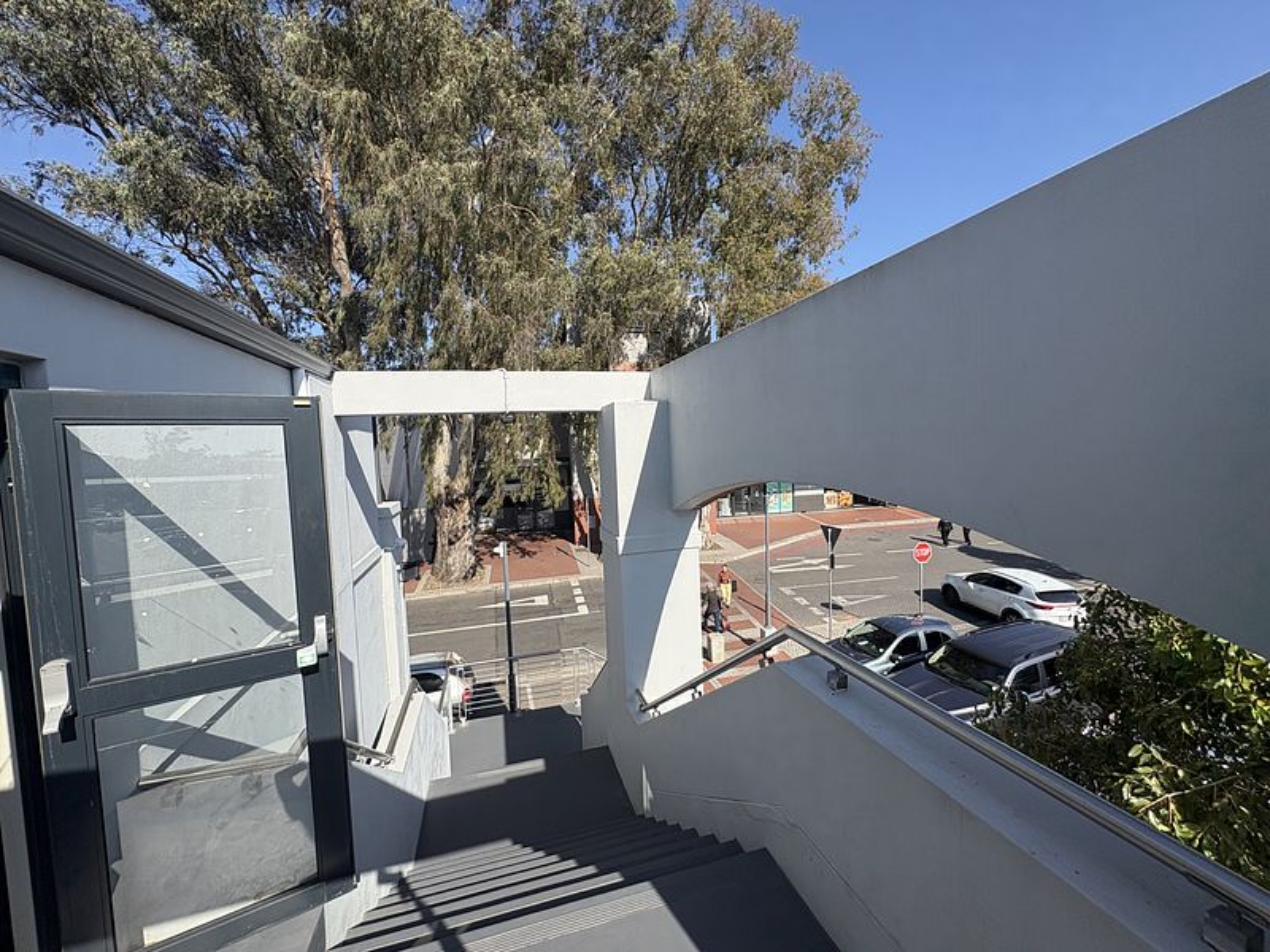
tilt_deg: -4.0
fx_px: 514
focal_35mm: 14
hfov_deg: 102.1
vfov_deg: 85.7
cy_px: 476
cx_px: 635
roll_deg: +3.1
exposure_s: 1/1789
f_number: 2.2
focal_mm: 2.22
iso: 50
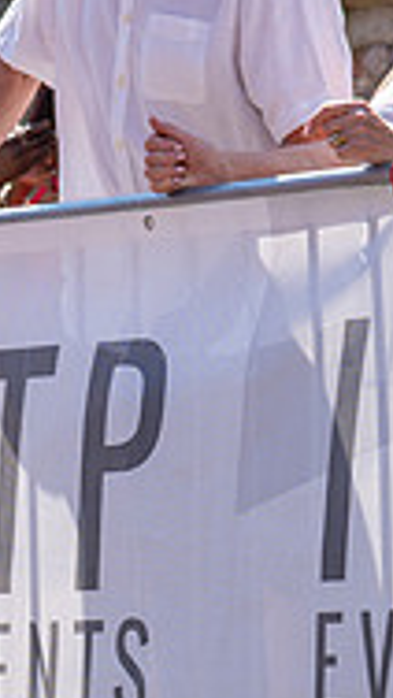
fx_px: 6417
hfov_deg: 3.4
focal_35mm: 347
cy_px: 318
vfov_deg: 6.2
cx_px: -733
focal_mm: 74
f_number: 3.5
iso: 125
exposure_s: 1/1000
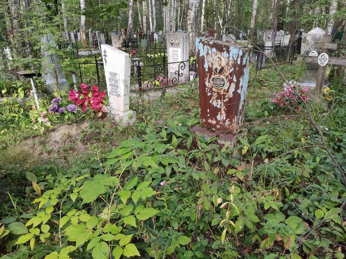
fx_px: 260
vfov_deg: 53.1
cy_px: 130
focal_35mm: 26
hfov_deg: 67.3
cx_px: 173
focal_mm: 4.77
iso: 208
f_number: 1.75
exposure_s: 1/100
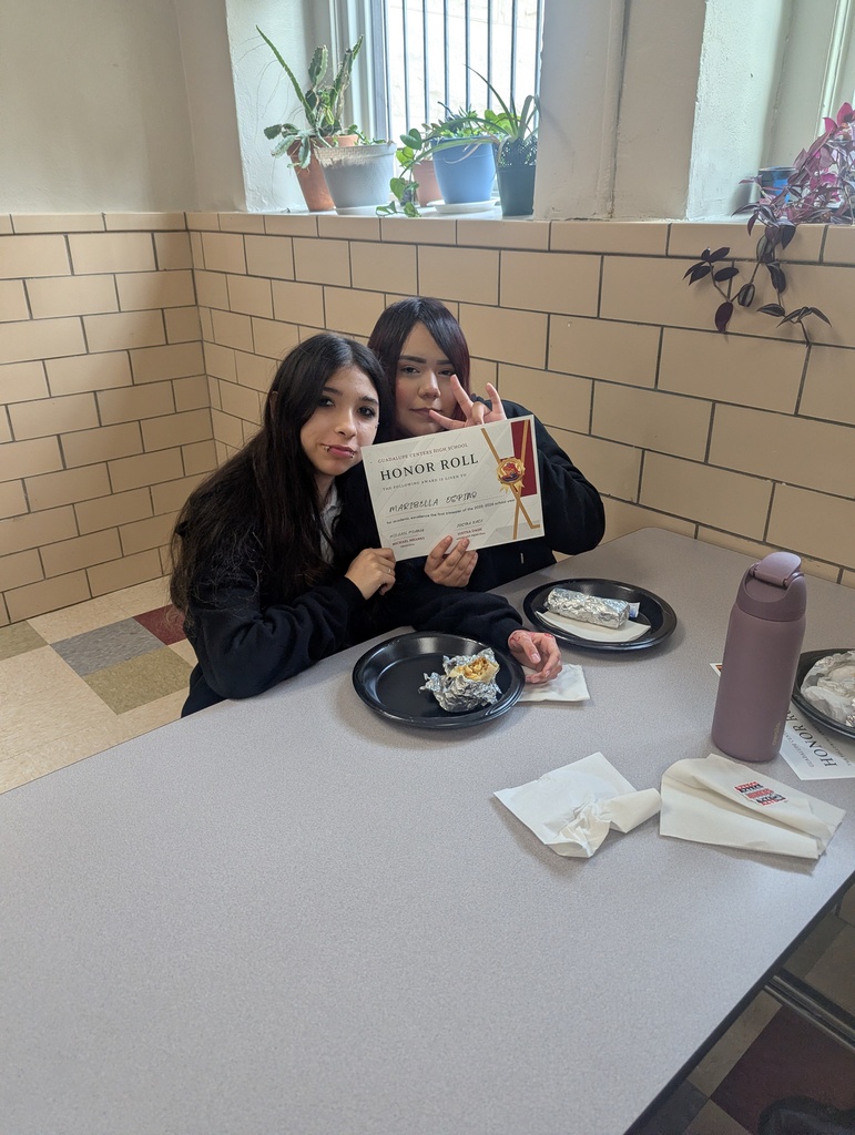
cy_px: 568
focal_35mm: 24
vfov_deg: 71.5
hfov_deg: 56.9
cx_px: 428
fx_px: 788
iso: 98
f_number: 1.85
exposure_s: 1/120
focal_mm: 6.81
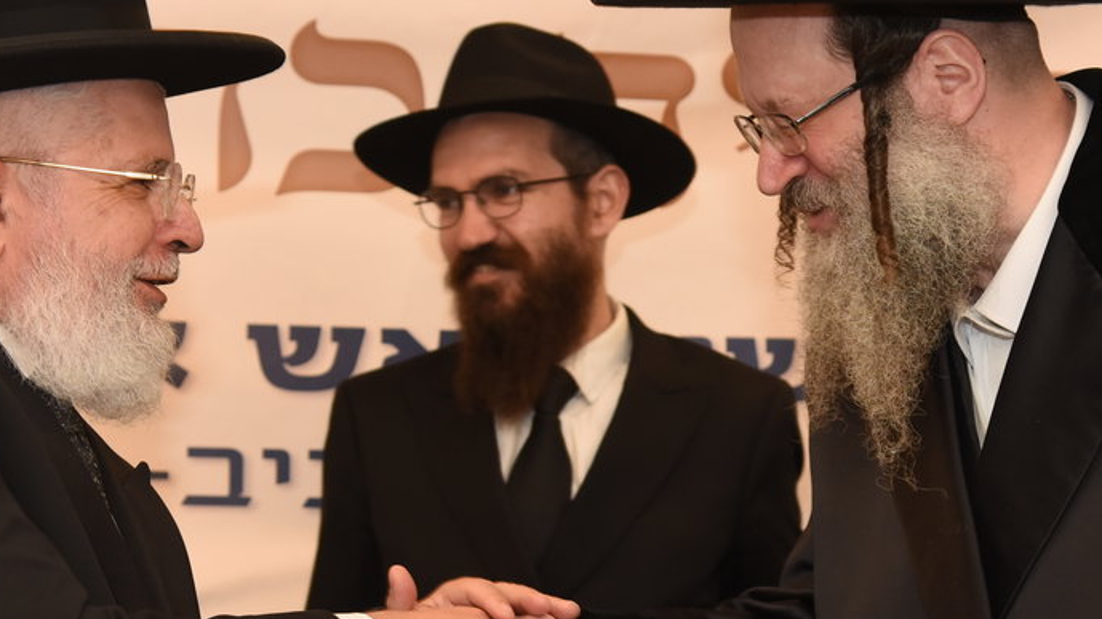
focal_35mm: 132
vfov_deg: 9.2
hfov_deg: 16.2
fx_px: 3856
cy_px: 361
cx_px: 688
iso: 1250
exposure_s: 1/125
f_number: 5
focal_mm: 62
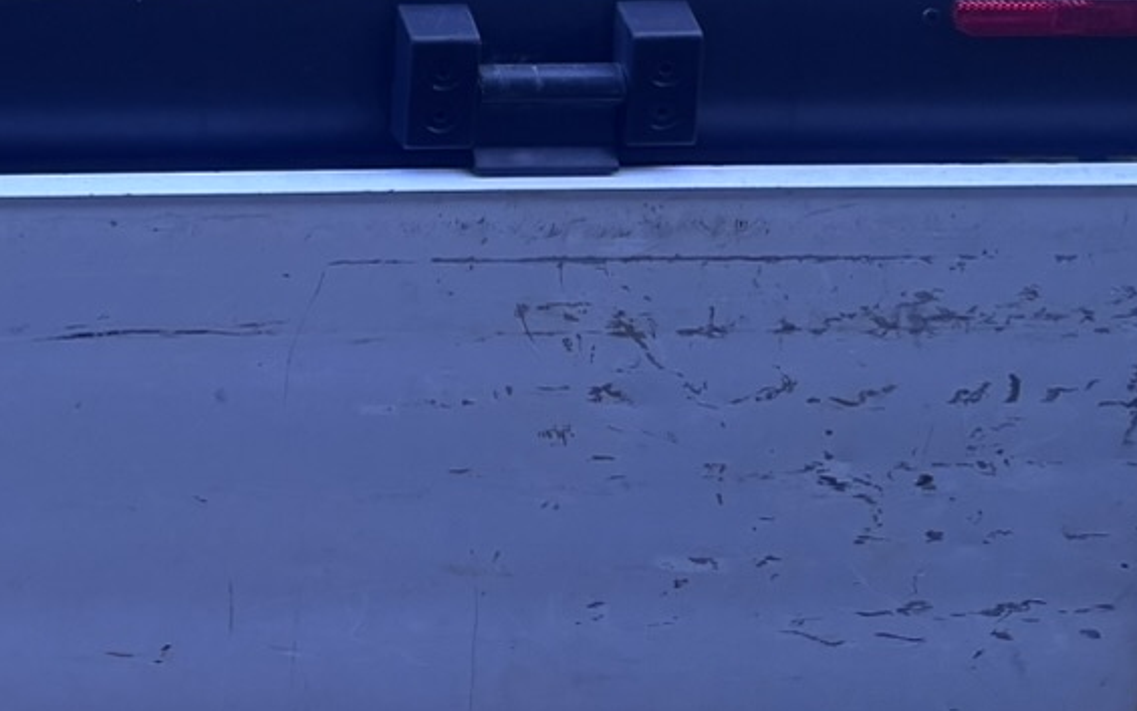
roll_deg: -1.9
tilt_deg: -19.4
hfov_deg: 18.7
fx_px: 3100
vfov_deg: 11.5
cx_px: -486
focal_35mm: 100
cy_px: -826
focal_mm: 5.96
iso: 32
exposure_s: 1/134
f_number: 1.6
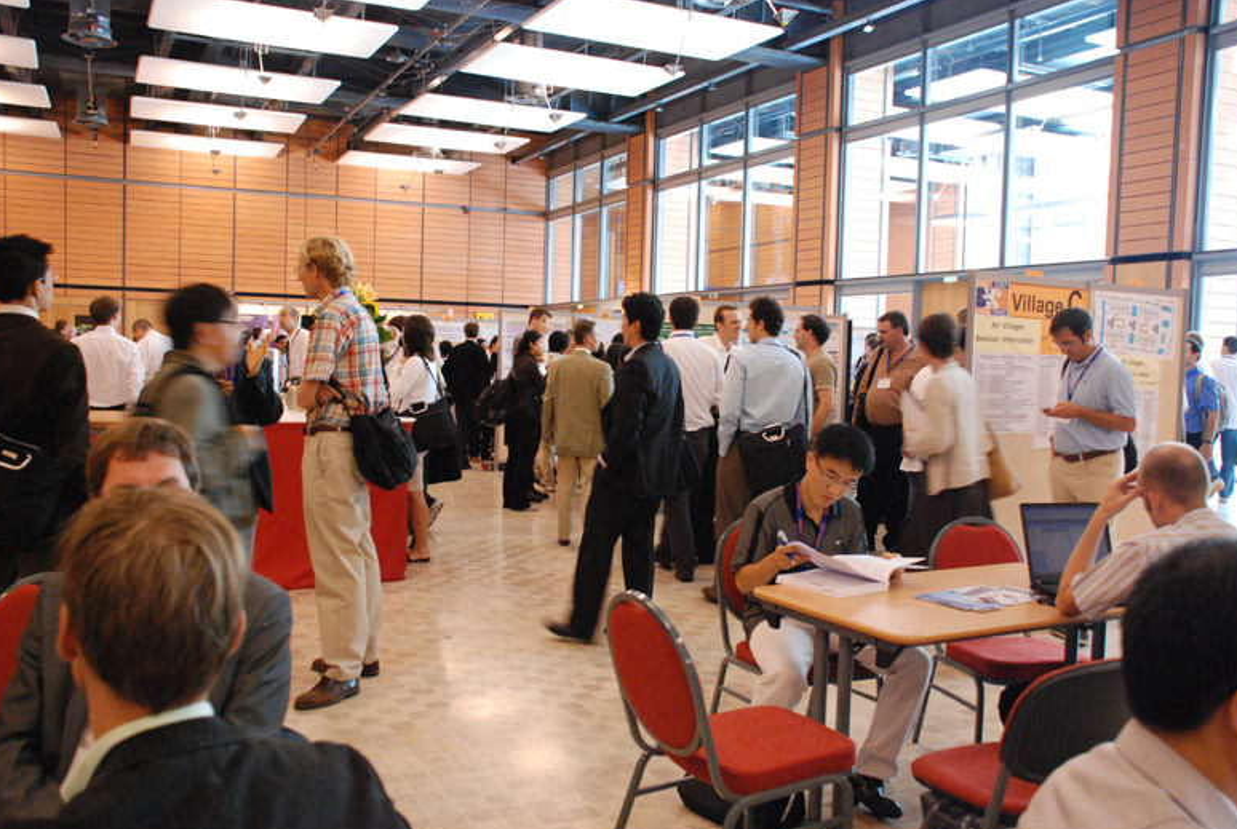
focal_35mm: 31
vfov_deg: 42.5
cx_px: 622
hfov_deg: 60.2
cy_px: 425
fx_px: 1067
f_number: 3.8
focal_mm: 20
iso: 1600
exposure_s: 1/25
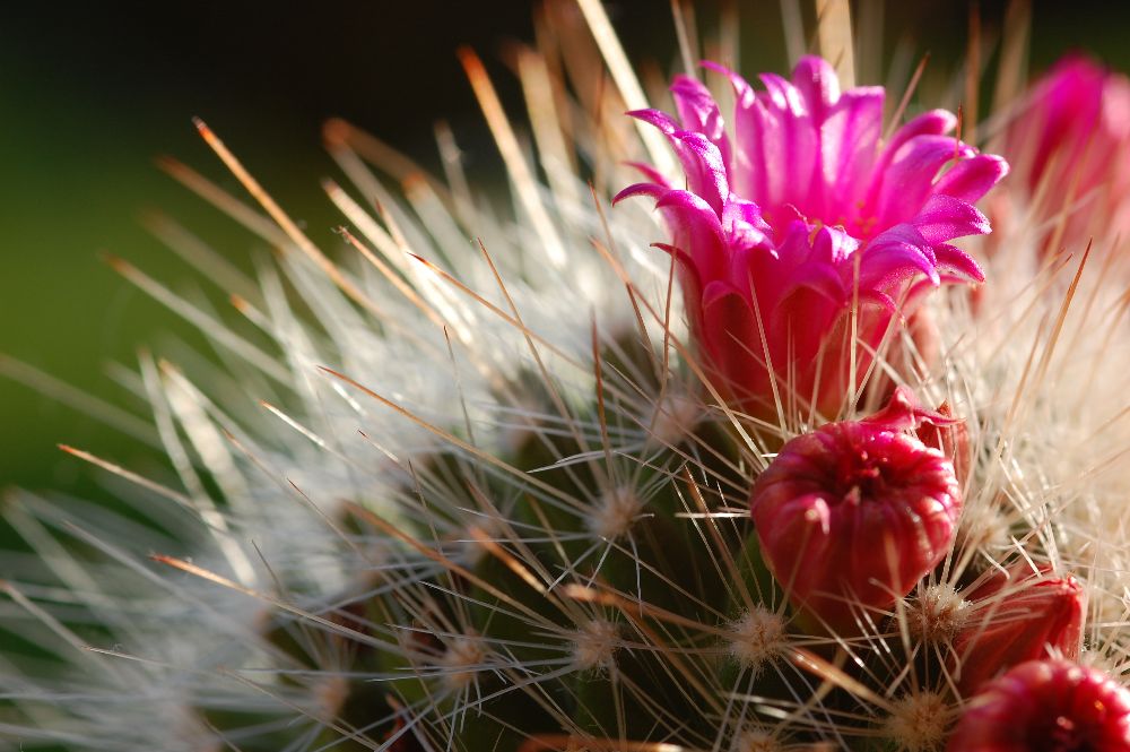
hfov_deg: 13.1
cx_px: 565
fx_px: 4940
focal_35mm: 158
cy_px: 376
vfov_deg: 8.7
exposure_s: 1/125
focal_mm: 105
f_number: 10
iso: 200
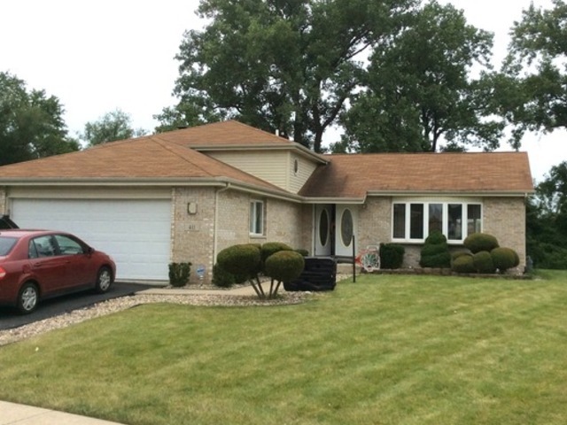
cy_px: 212
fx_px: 541
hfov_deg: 55.4
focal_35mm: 33
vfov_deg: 42.9
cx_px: 284
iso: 32
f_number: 2.4
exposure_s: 1/1845
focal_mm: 3.3
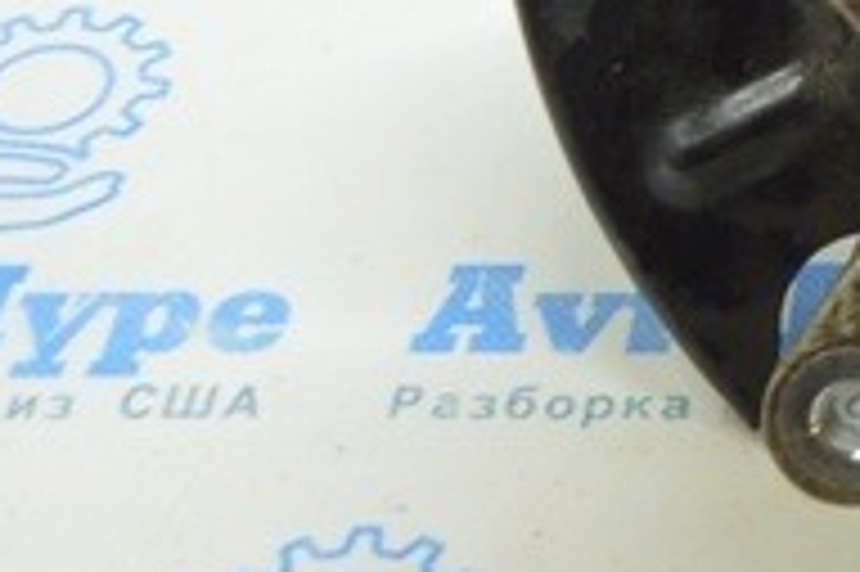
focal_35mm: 161
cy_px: -358
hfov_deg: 12.1
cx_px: 1310
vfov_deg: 8.3
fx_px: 3843
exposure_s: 1/40
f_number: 3.8
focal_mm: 20
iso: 400
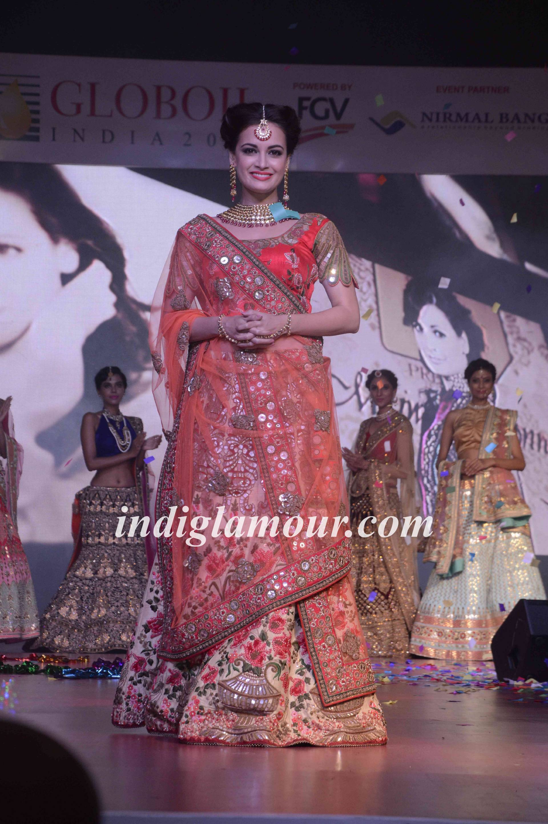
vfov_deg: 16.1
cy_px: 412
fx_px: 2917
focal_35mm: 128
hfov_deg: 10.7
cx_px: 274
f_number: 8
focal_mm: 85
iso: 800
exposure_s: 1/200
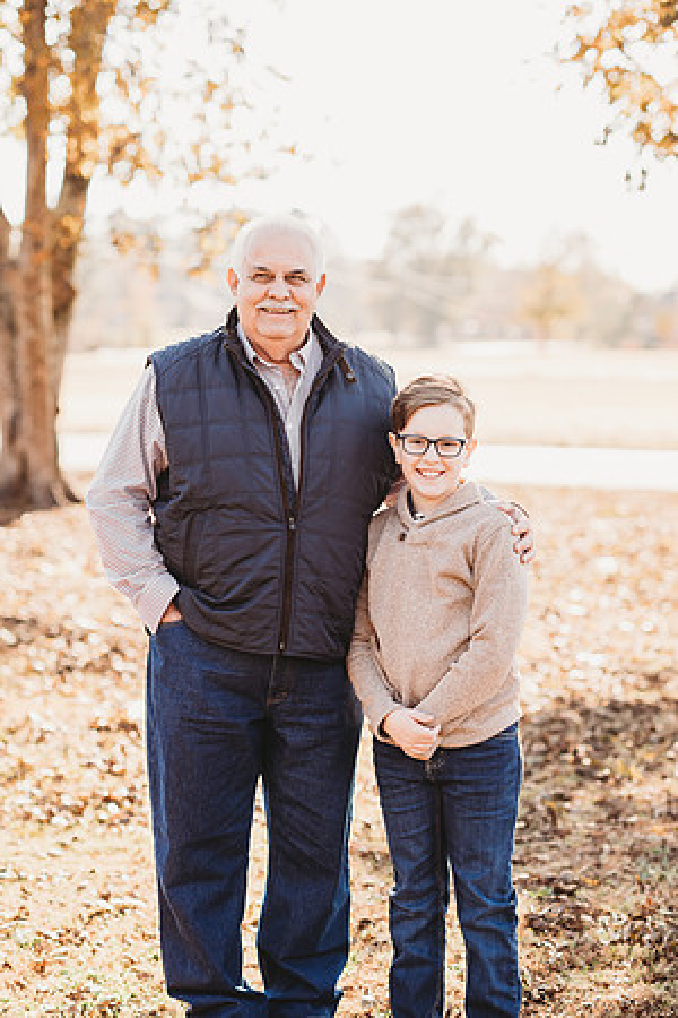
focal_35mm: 85
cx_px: 339
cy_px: 509
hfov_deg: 16.1
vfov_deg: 23.9
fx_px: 2401
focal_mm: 85
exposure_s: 1/640
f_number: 2.5
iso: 200
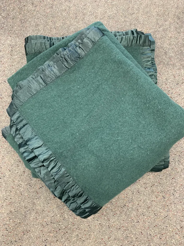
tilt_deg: -78.2
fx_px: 184
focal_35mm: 26
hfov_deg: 53.1
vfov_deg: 67.3
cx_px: 92
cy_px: 123
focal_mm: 4.25
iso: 200
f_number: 1.8
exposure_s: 1/50
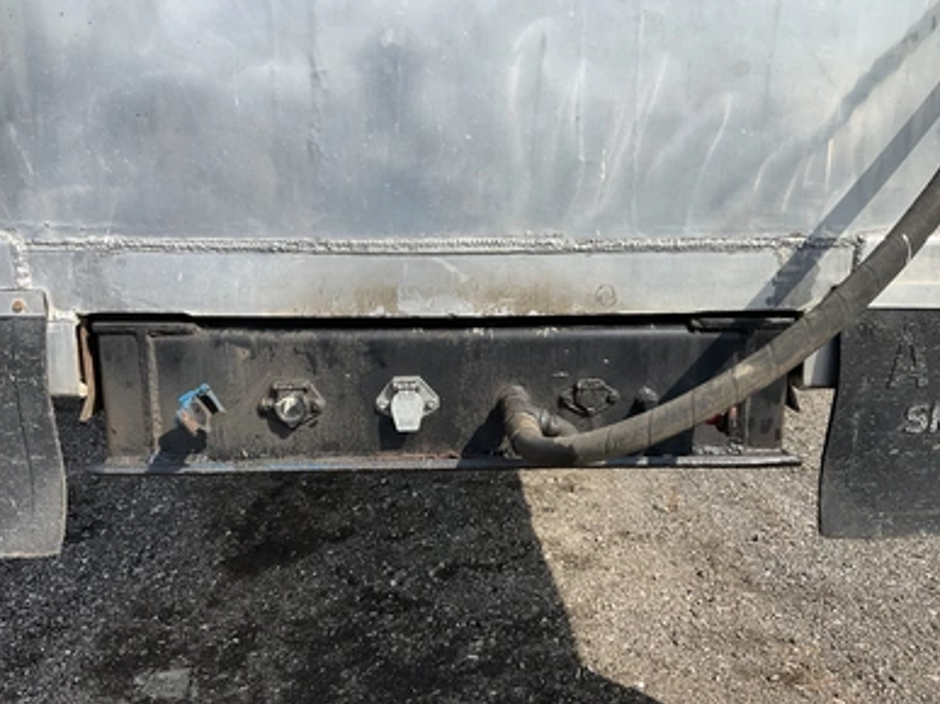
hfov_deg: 60.0
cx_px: 469
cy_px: 362
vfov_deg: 46.8
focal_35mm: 30
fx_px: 814
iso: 25
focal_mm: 3
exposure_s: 1/1377
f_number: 1.8
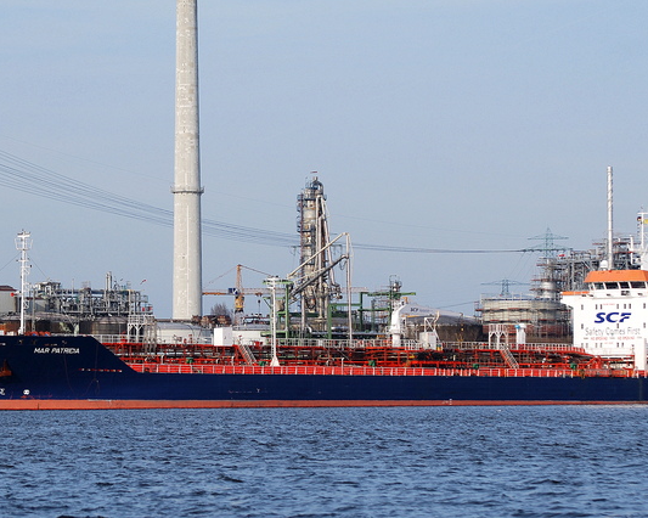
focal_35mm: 182
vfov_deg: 8.5
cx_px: 344
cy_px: 236
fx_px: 3489
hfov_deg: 10.6
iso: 110
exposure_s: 1/500
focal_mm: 86
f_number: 5.6
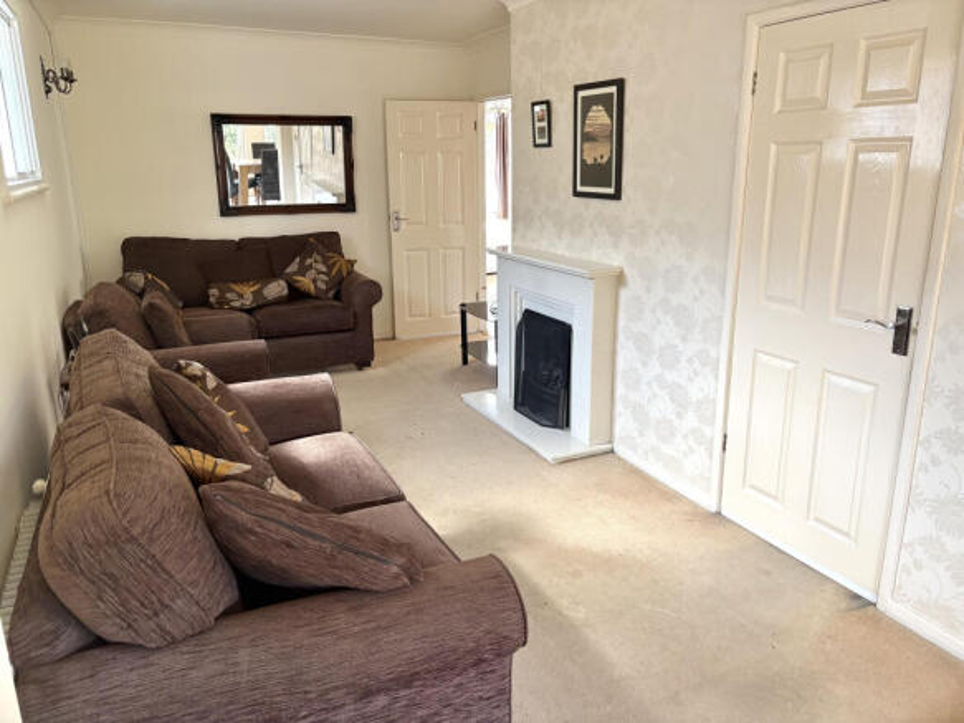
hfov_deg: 67.3
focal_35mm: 26
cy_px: 362
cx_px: 482
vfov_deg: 53.0
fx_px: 724
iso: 125
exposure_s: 1/77
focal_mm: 5.96
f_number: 1.6
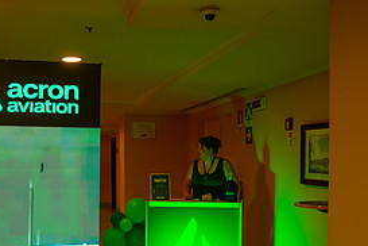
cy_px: 185
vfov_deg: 26.1
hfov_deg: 38.3
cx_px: 115
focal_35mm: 51
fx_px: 521
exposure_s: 1/200
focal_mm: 24
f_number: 2.8
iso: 1250
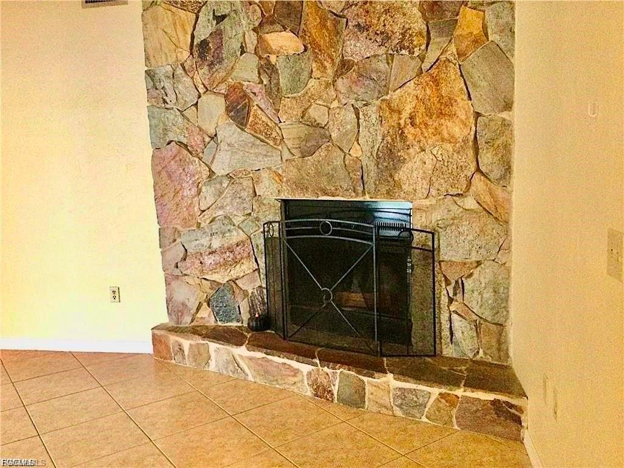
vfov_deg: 45.4
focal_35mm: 31
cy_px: 234
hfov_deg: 58.4
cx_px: 312
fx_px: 559
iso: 200
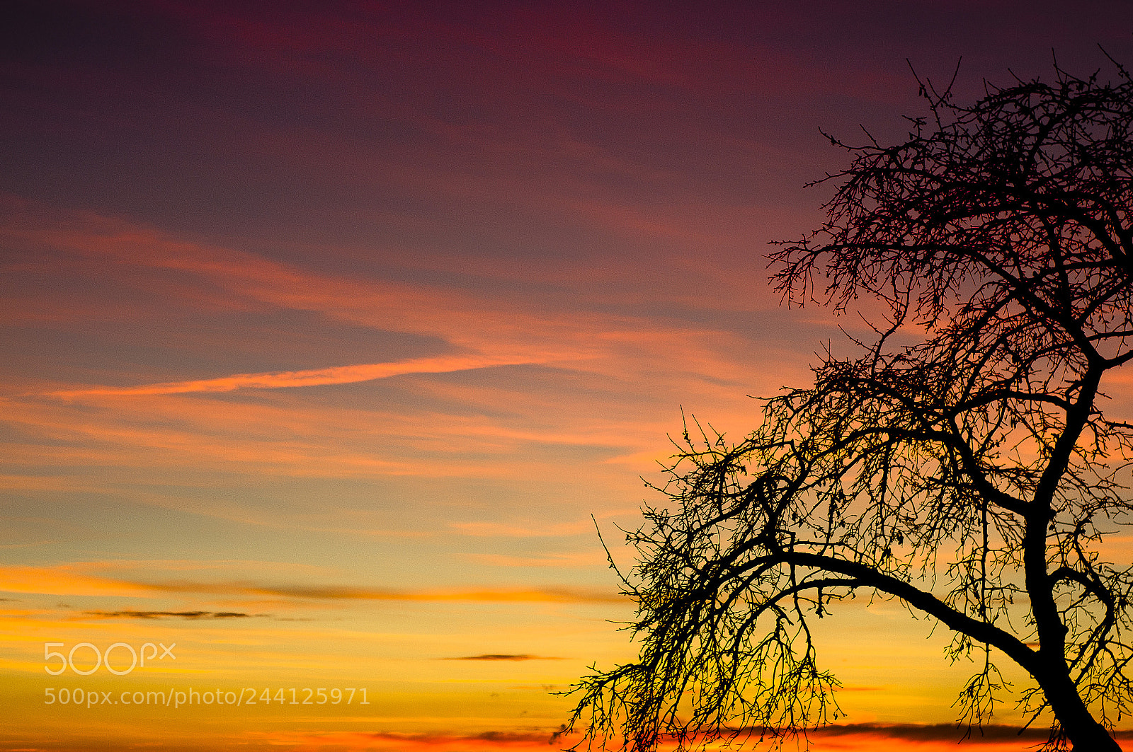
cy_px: 376
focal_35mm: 75
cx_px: 566
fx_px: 2358
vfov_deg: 18.1
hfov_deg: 27.0
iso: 200
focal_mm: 50
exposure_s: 1/200
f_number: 2.8
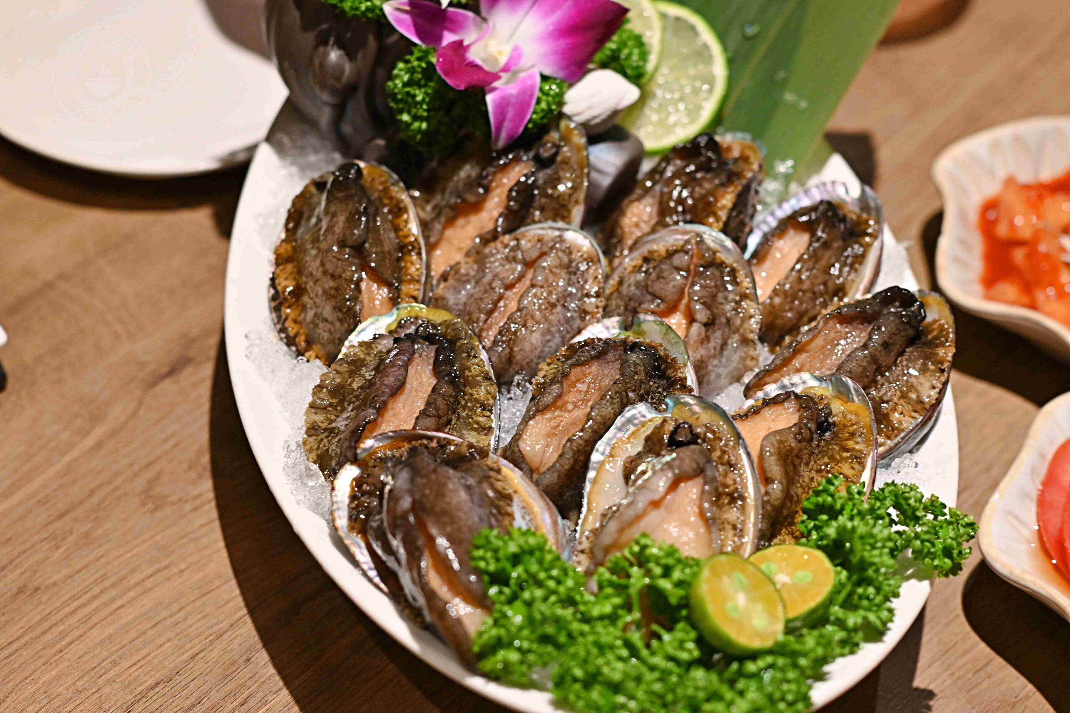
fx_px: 2229
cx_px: 535
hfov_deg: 27.0
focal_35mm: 75
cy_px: 356
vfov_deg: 18.2
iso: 720
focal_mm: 50
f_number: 3.2
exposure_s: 1/200
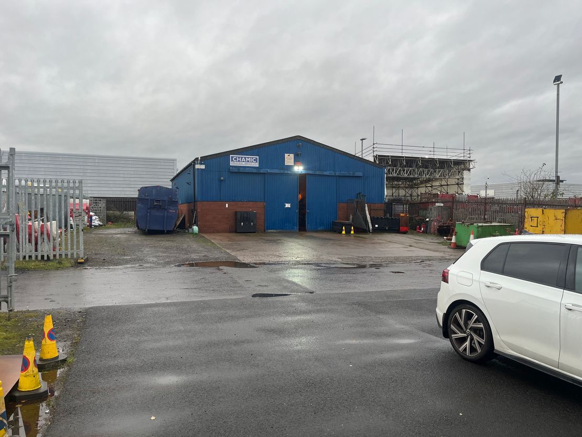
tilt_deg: -2.6
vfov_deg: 53.1
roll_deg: -0.4
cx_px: 291
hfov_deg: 67.3
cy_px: 218
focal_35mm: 26
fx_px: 437
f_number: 1.6
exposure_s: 1/322
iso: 50
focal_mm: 5.1
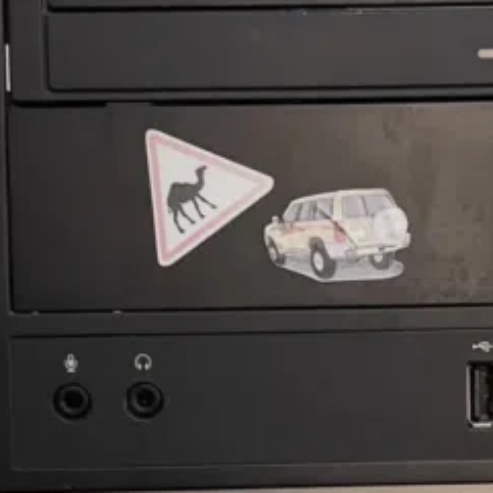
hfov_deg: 27.6
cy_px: 442
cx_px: 399
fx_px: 983
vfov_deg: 27.2
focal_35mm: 61
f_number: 1.5
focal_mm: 5.7
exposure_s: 1/60
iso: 400
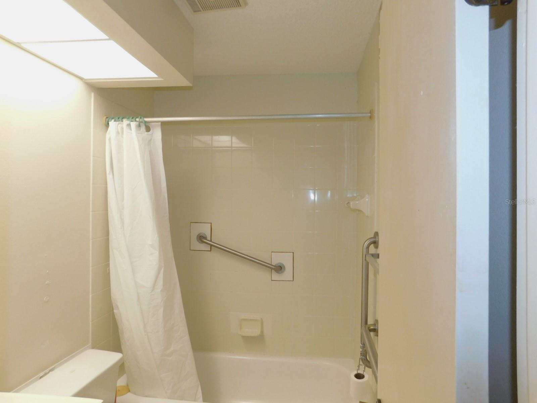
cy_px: 202
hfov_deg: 71.6
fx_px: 372
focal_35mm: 24
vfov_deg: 56.8
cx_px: 268
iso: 200
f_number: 3
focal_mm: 4.1
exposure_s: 1/30
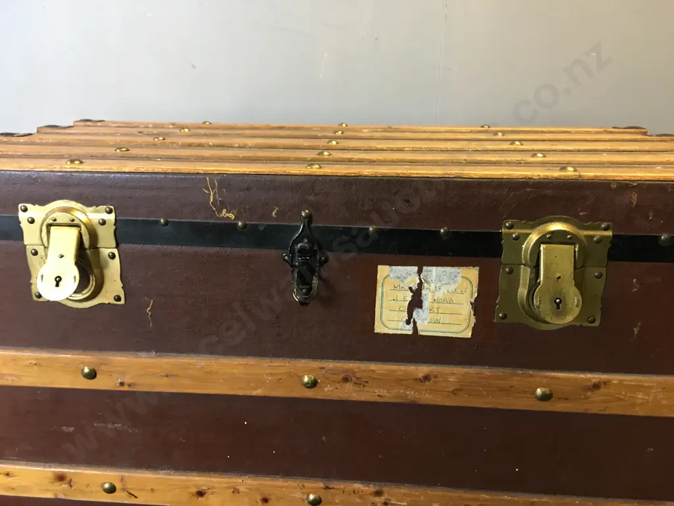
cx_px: 337
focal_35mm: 29
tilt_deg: -15.3
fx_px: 565
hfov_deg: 61.7
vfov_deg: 48.2
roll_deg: -0.8
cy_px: 253
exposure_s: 1/17
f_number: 2.2
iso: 80
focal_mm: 4.15
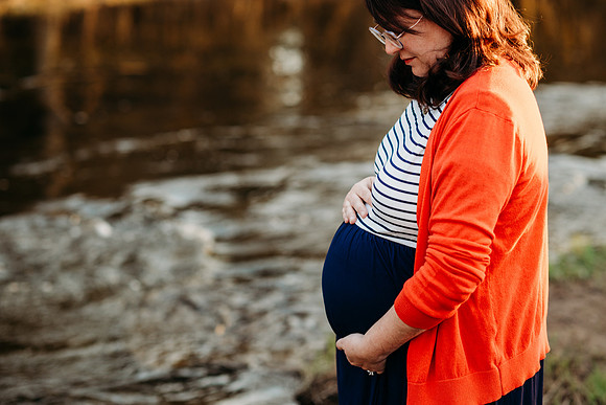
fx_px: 1499
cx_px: 317
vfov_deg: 15.4
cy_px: 193
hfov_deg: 22.8
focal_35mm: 89
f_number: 2.8
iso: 125
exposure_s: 1/200
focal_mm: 85
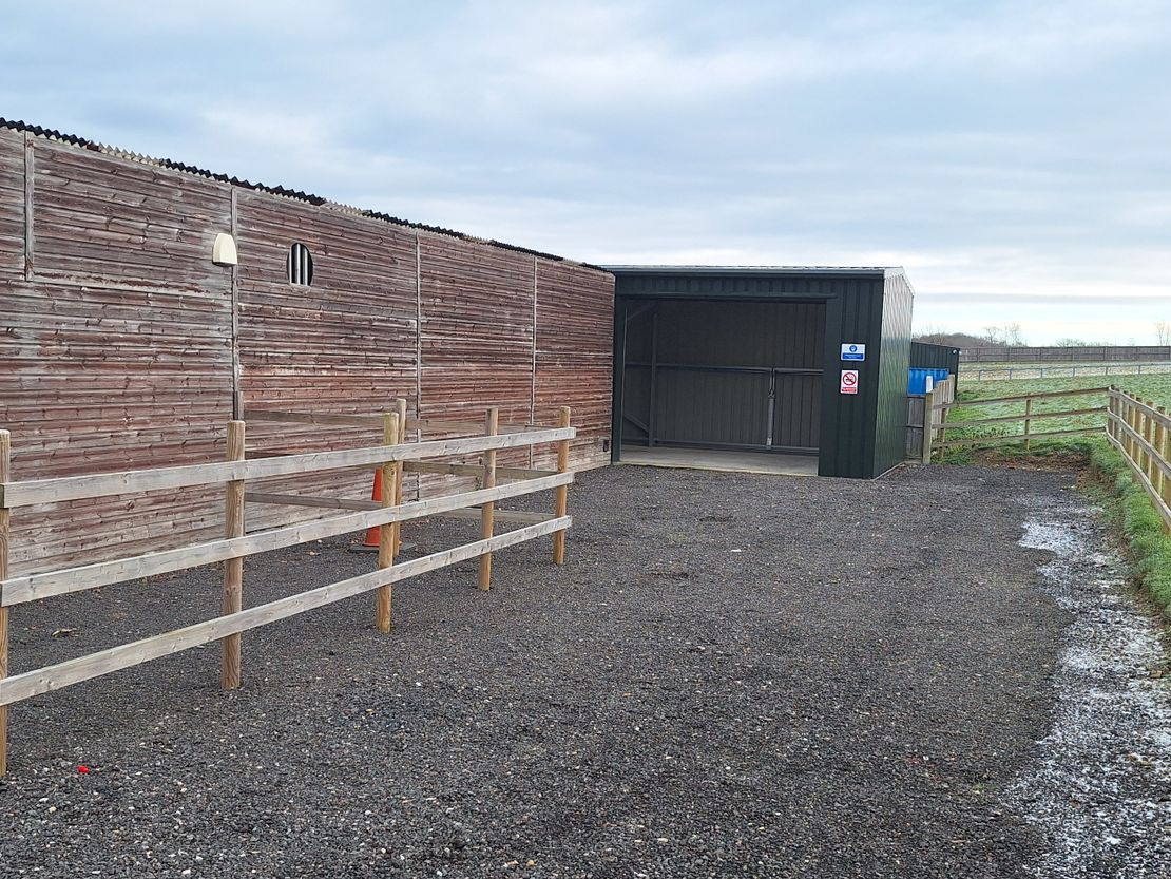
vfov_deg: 58.9
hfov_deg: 73.9
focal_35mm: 23
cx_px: 586
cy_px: 440
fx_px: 778
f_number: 1.8
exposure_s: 1/658
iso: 40
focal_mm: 5.54
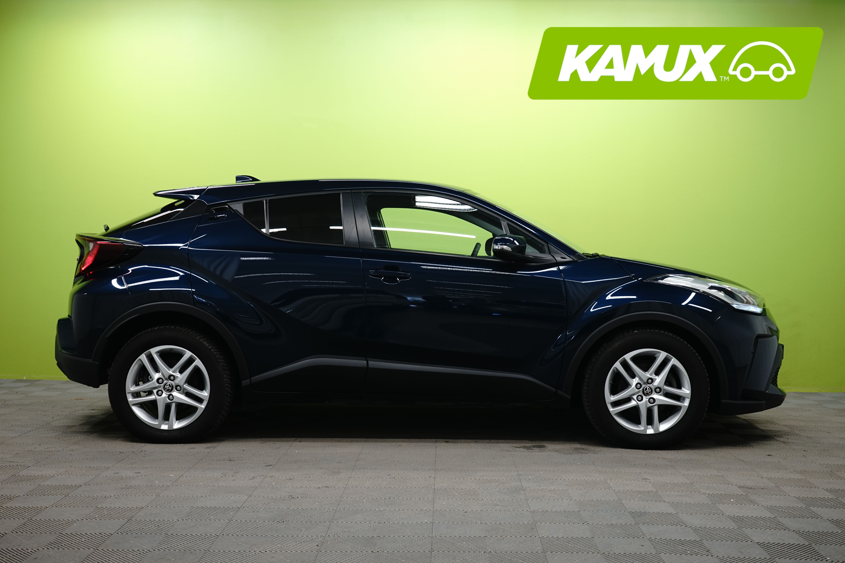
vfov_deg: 31.9
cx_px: 422
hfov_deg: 46.4
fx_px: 986
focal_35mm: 42
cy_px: 282
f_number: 8
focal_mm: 42
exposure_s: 1/6
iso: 500
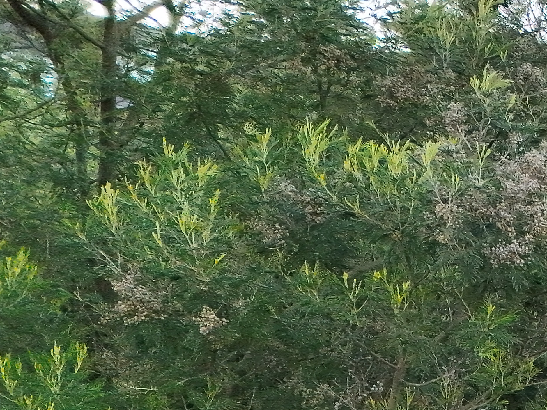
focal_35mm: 103
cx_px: 1160
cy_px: 579
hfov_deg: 14.8
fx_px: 1627
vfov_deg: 13.7
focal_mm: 6.72
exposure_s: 1/250
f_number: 1.7
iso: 400
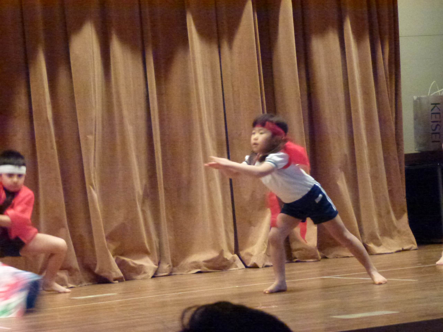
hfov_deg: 16.3
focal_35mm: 121
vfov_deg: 12.2
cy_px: 166
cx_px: 222
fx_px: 1549
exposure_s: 1/60
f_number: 5.1
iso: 1600
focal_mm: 21.7
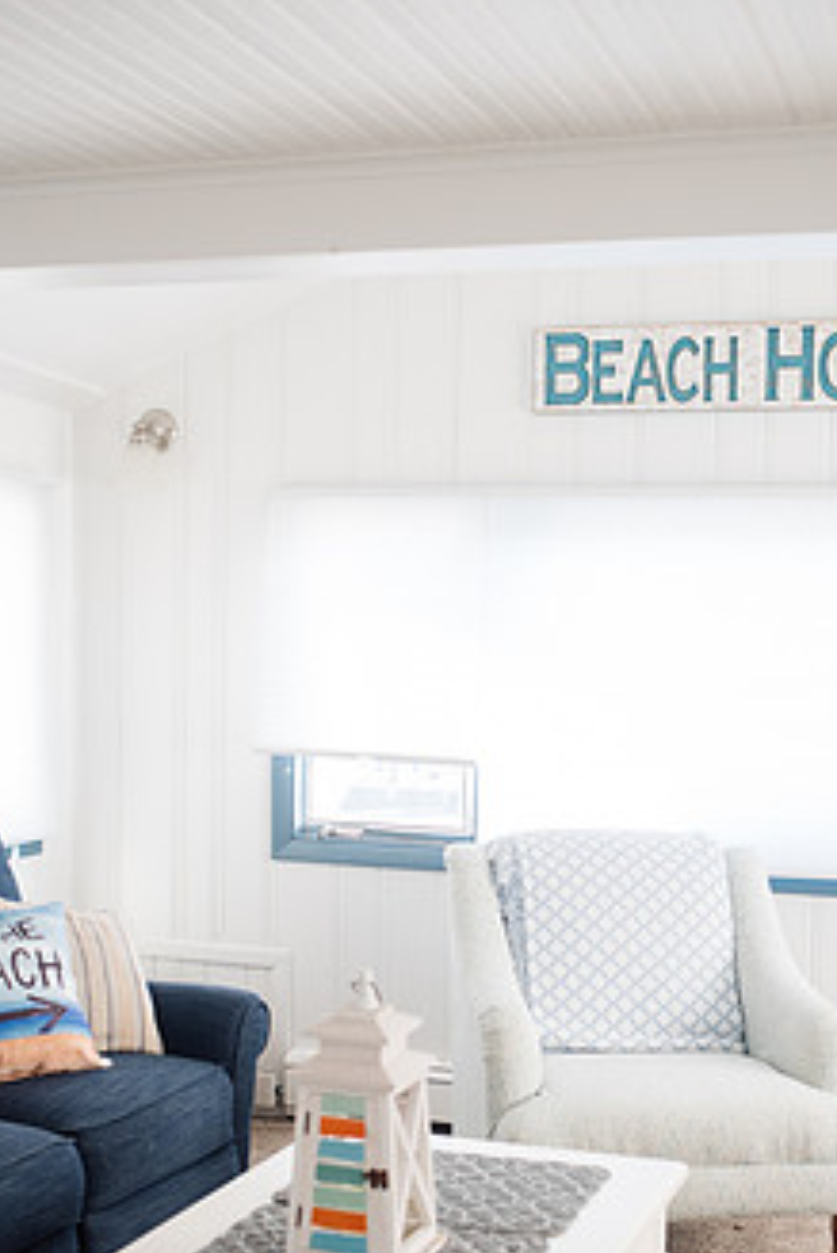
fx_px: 1672
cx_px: 527
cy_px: 753
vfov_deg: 40.9
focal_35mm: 48
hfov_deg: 28.0
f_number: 2.8
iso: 1000
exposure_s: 1/500
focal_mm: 35
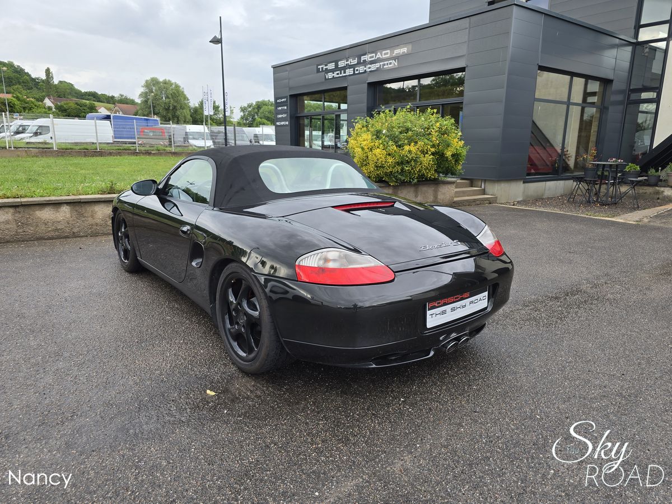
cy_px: 252
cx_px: 336
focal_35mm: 23
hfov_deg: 73.9
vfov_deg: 58.9
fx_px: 446
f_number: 1.7
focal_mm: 6.3
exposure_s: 1/180
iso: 16
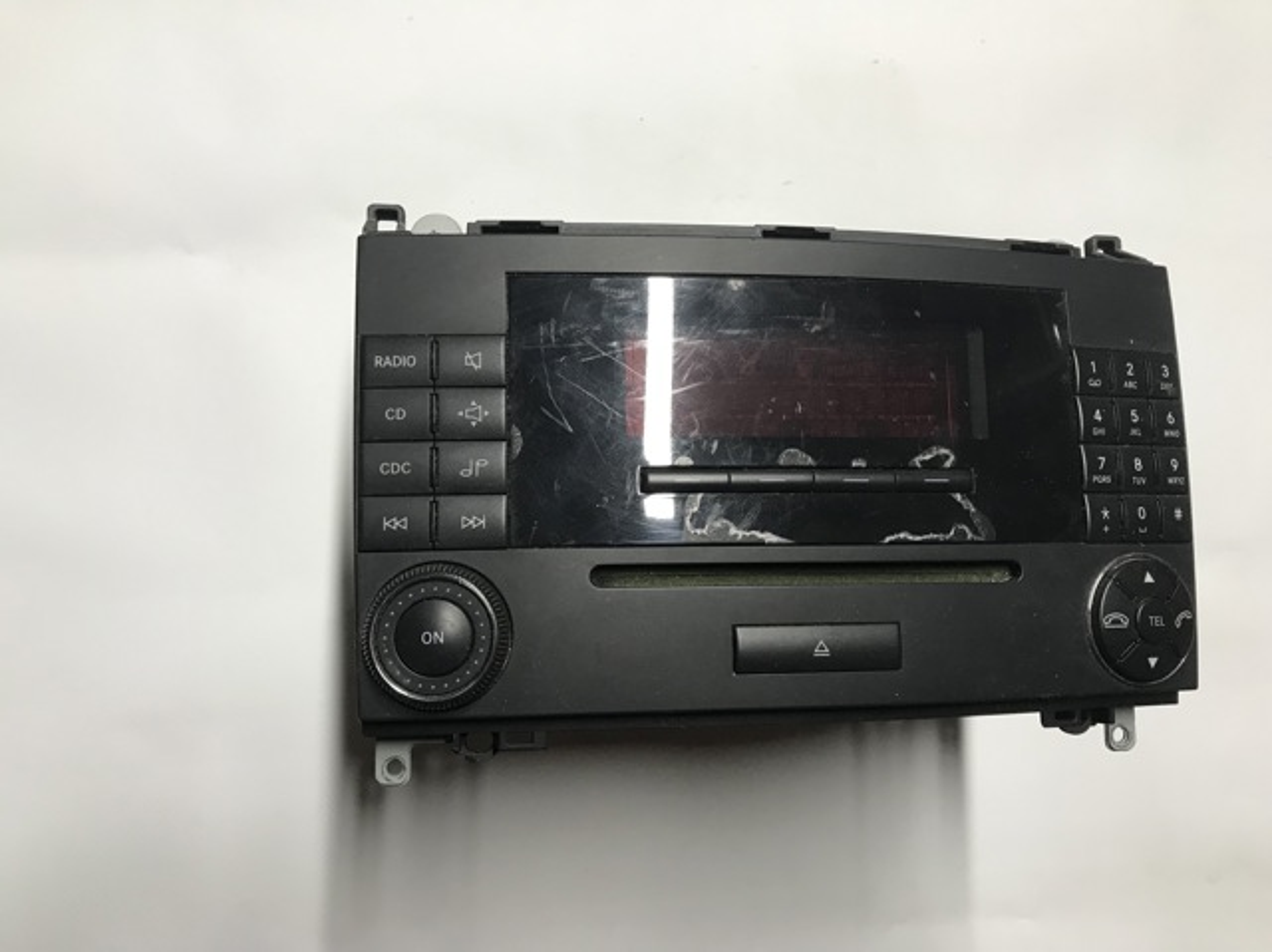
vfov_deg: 49.7
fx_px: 1028
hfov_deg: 63.5
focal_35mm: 28
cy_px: 476
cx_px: 636
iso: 40
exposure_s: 1/33
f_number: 1.8
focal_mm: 3.99
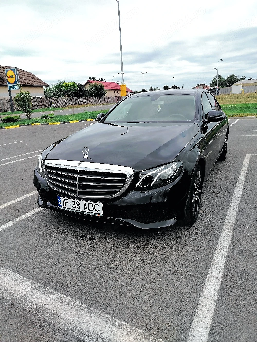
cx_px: 128
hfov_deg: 56.8
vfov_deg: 71.6
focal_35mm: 24
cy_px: 171
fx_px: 238
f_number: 1.75
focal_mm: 5.25
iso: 100
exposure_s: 1/476
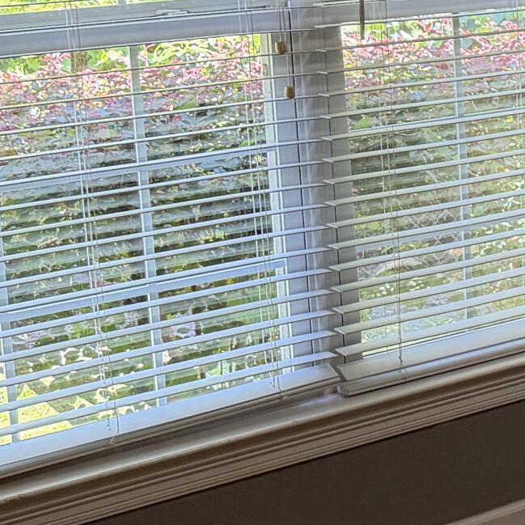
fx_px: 1682
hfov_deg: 14.6
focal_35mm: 98
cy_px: 66
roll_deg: -0.4
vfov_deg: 17.5
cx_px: 1058
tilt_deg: -11.0
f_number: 1.78
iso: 320
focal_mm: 6.76
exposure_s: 1/120
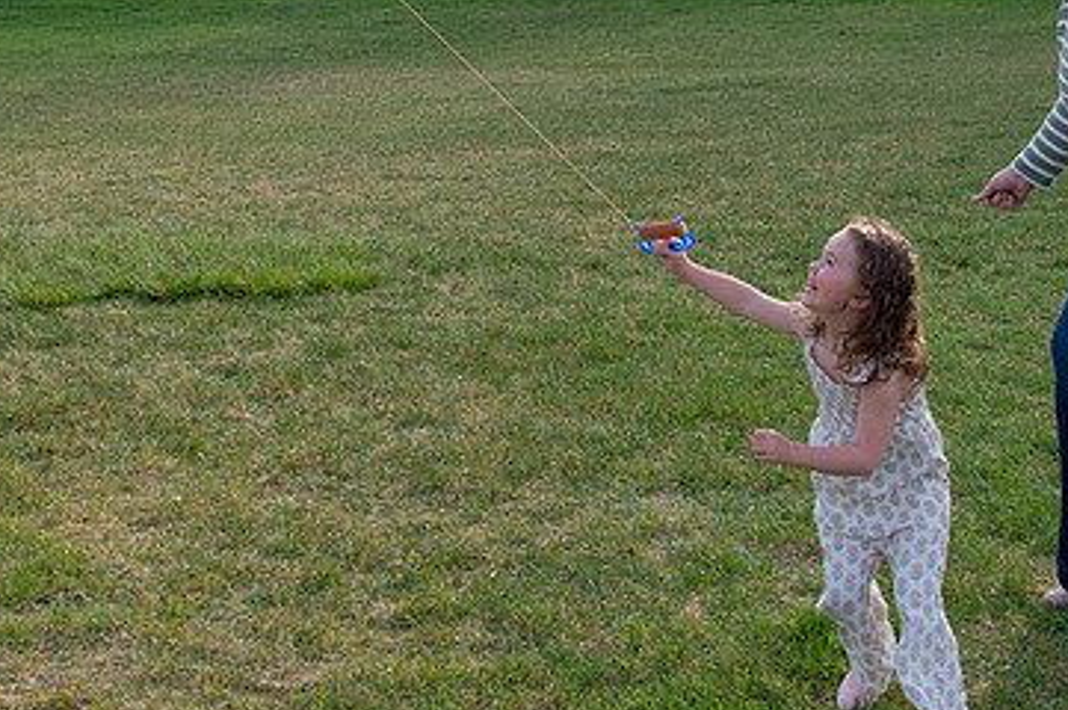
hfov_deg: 27.7
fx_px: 2164
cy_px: -134
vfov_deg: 17.8
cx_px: 536
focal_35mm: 73
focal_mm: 28
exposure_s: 1/500
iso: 200
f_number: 5
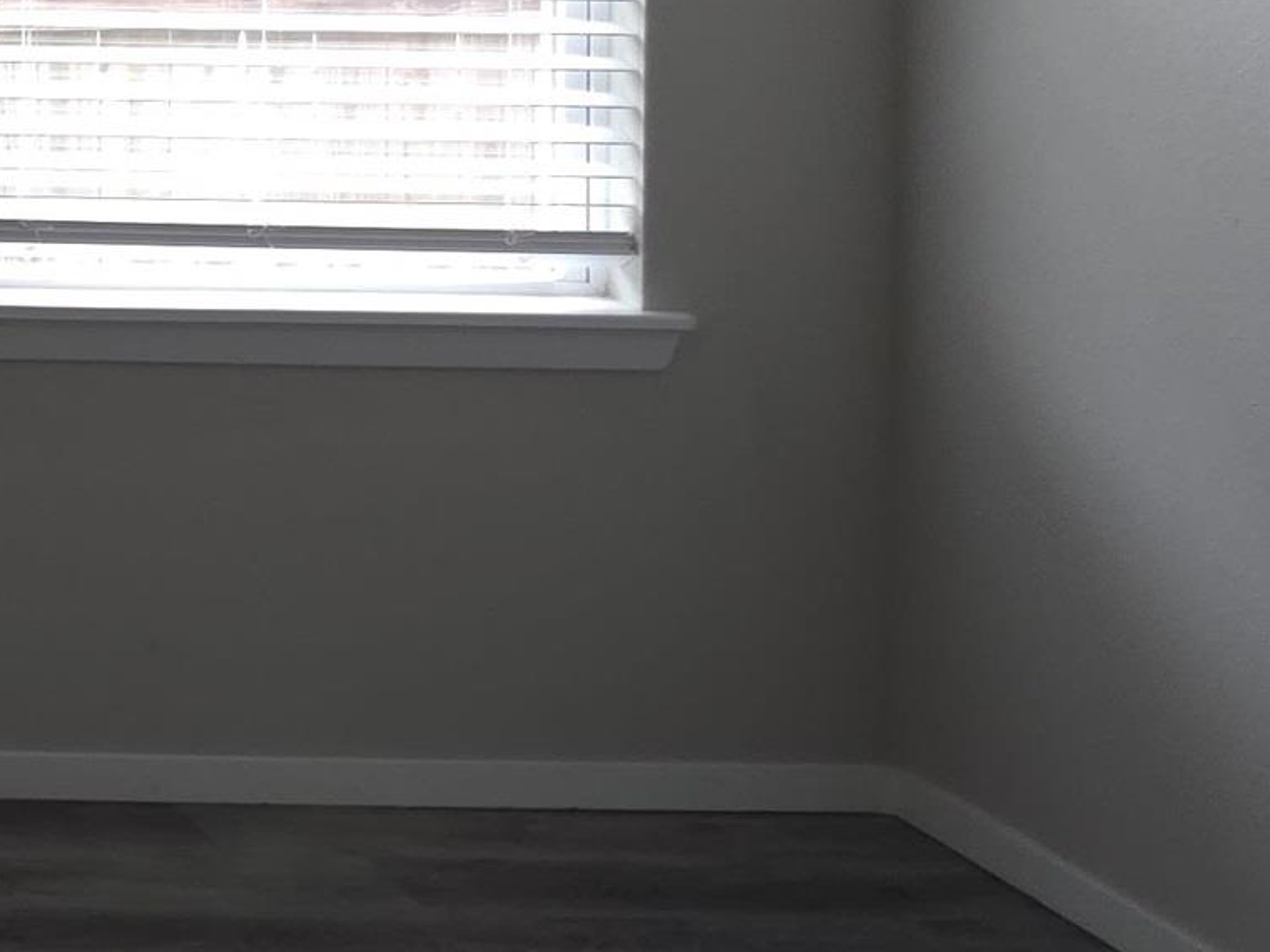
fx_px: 3412
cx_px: -1093
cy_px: -277
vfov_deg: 15.2
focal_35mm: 93
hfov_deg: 16.9
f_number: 1.7
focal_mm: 6.3
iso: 80
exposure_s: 1/60
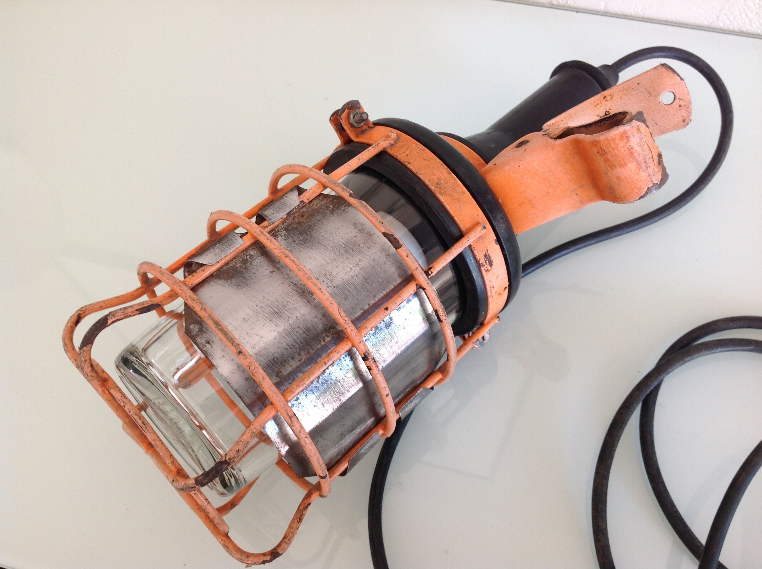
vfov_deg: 40.6
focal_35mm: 35
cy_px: 284
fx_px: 769
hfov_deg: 52.7
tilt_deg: -63.3
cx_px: 381
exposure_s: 1/24
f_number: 2.4
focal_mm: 4.28
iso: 64
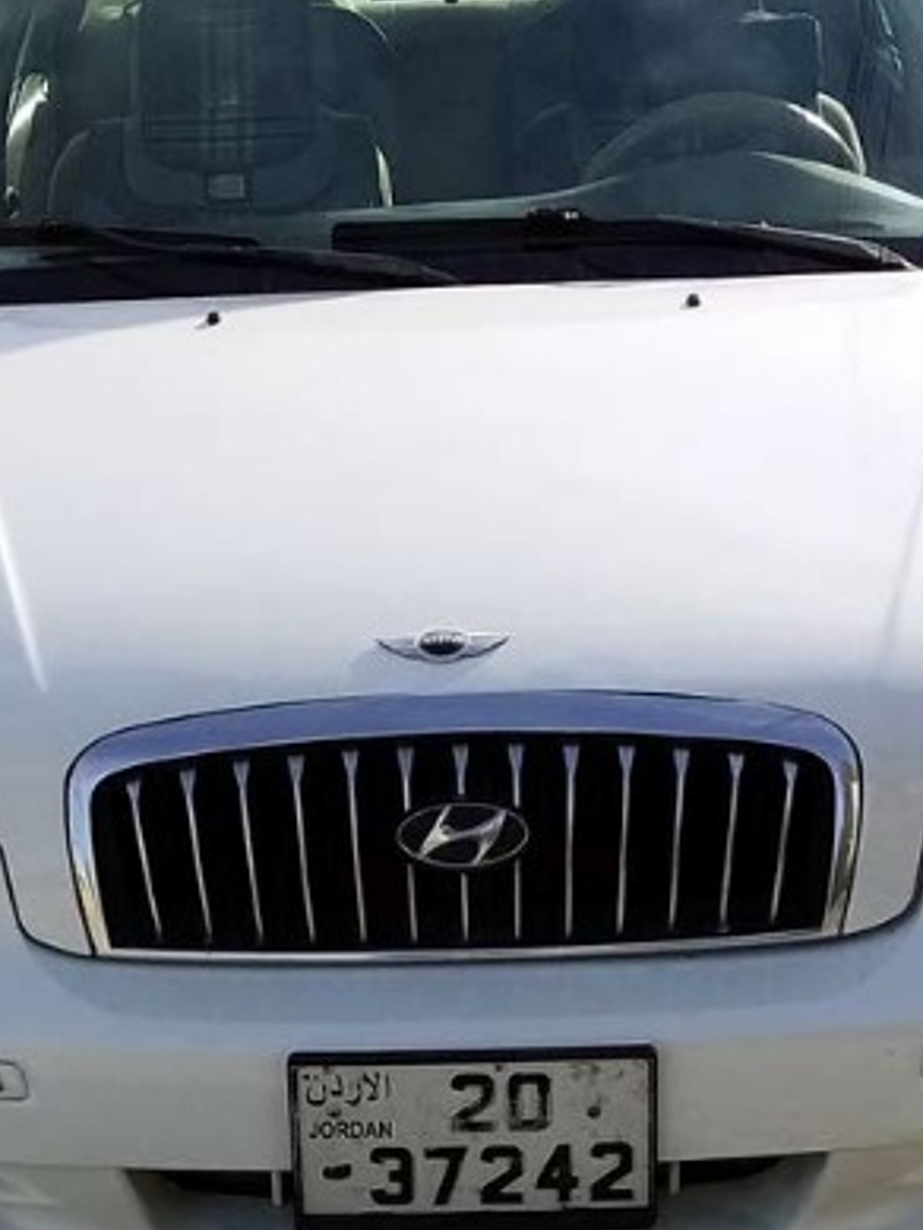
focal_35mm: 86
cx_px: 379
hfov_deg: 17.2
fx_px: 3056
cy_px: 1059
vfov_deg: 22.3
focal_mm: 3.3
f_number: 2.2
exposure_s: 1/1083
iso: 40
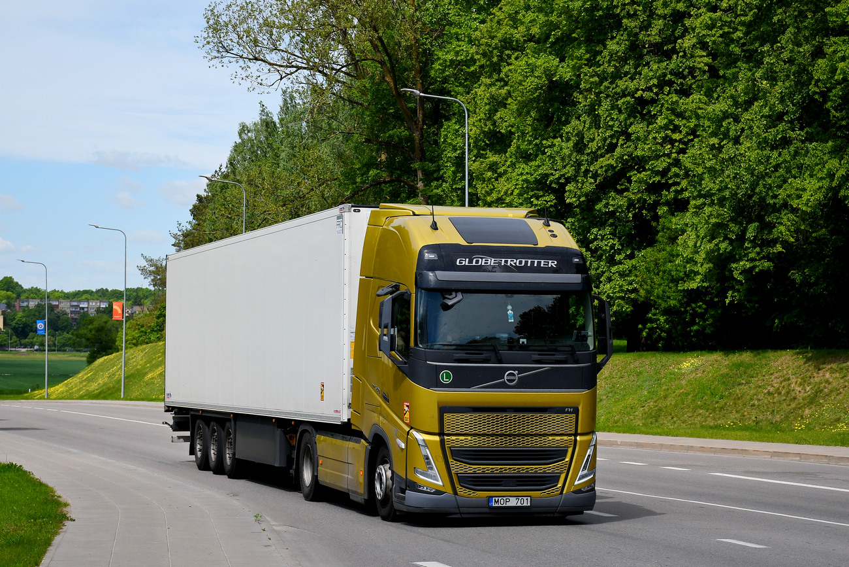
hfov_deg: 28.1
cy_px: 284
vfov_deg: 18.9
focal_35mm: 72
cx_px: 424
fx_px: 1698
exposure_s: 1/1250
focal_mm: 48
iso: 200
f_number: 6.3
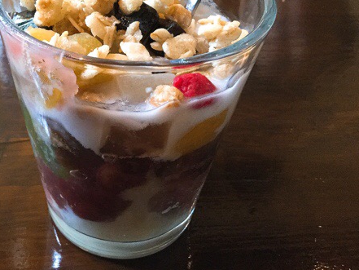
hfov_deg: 41.4
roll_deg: -3.4
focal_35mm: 45
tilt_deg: -36.9
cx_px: 115
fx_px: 467
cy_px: 90
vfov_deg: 31.9
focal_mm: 3.3
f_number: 2.4
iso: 200
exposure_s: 1/20
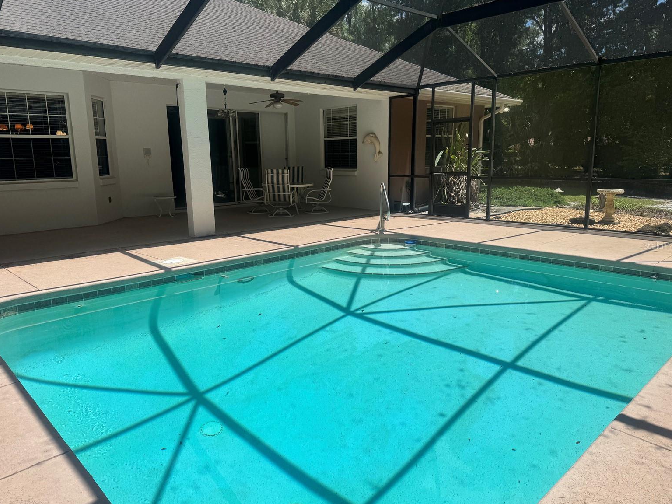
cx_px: 334
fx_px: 485
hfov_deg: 69.4
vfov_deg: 54.9
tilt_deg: -10.5
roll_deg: +1.2
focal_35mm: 25
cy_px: 245
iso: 80
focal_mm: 6.76
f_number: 1.78
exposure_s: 1/4310
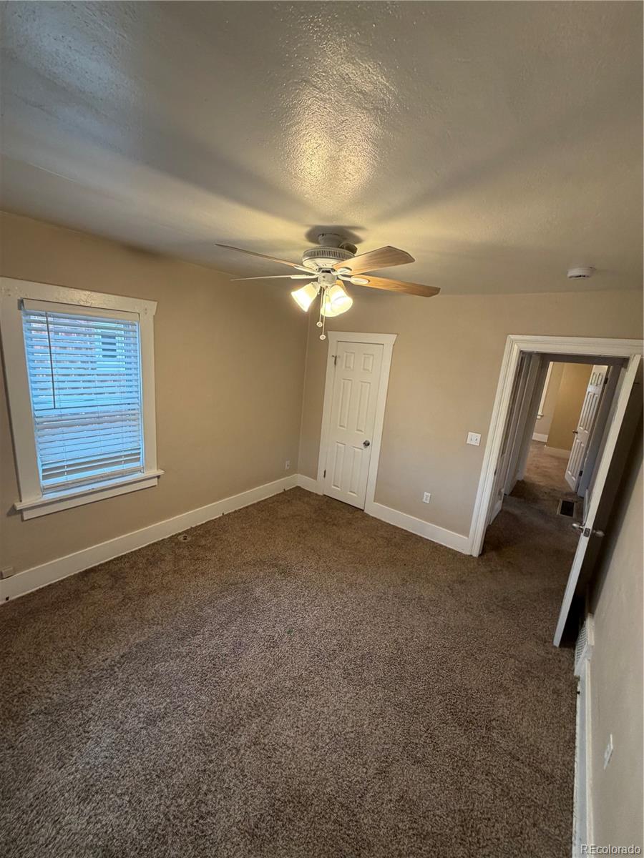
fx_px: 347
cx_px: 322
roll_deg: -5.2
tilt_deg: -13.0
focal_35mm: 14
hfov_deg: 85.7
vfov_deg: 102.1
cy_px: 429
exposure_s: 1/60
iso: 200
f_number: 2.2
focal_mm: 2.22
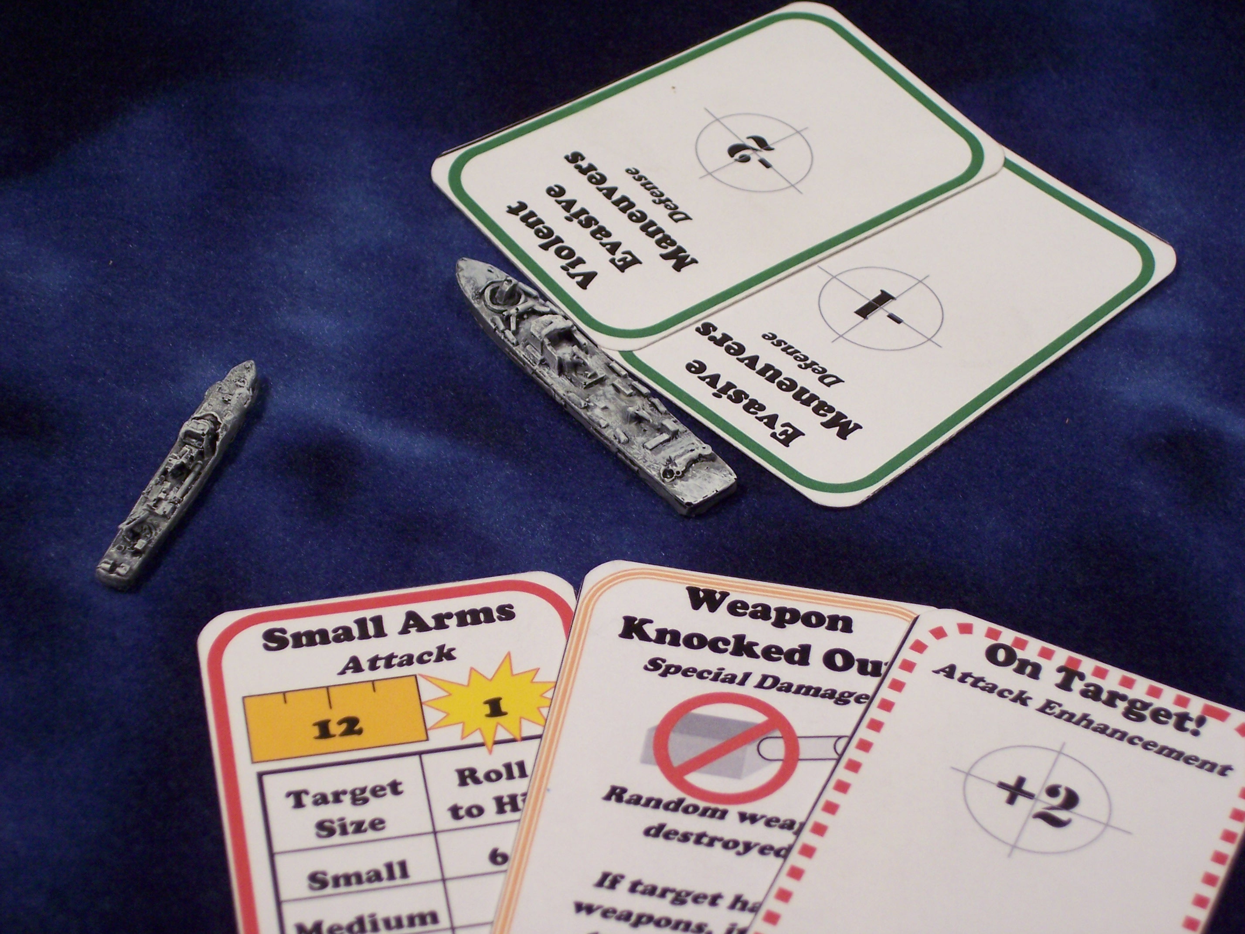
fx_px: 3740
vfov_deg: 14.2
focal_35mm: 104
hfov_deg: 18.9
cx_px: 622
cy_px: 467
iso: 200
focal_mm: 21.3
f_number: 4.8
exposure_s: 1/45
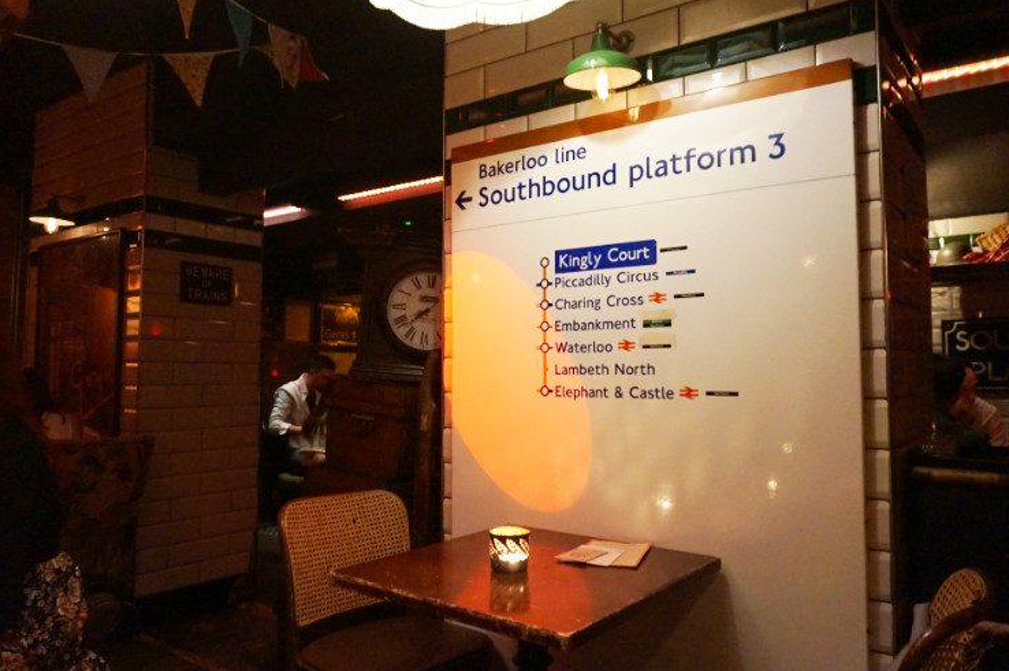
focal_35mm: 26
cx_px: 528
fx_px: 728
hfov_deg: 69.4
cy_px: 336
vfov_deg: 49.5
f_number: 3.5
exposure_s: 1/25
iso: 3200
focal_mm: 16
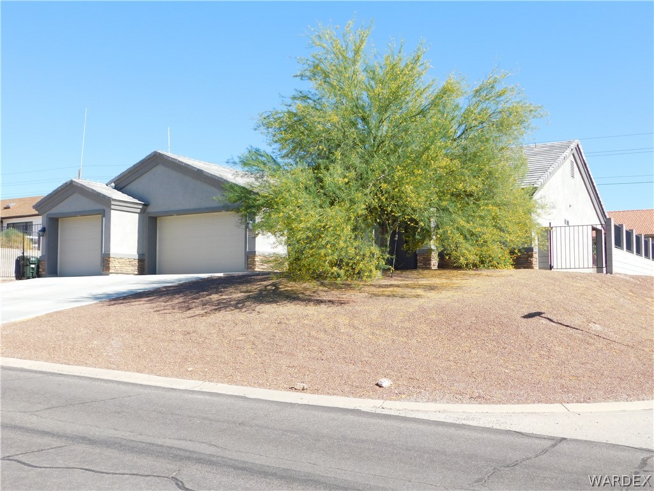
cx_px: 327
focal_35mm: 40
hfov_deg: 46.8
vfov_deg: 36.0
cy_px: 246
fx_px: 756
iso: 125
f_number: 3.6
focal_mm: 7.1
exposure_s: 1/640
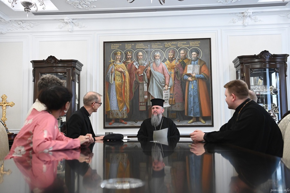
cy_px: 96
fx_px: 338
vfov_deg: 31.8
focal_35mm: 42
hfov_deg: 46.4
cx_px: 145
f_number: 3.5
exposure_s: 1/320
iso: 2500
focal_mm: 42
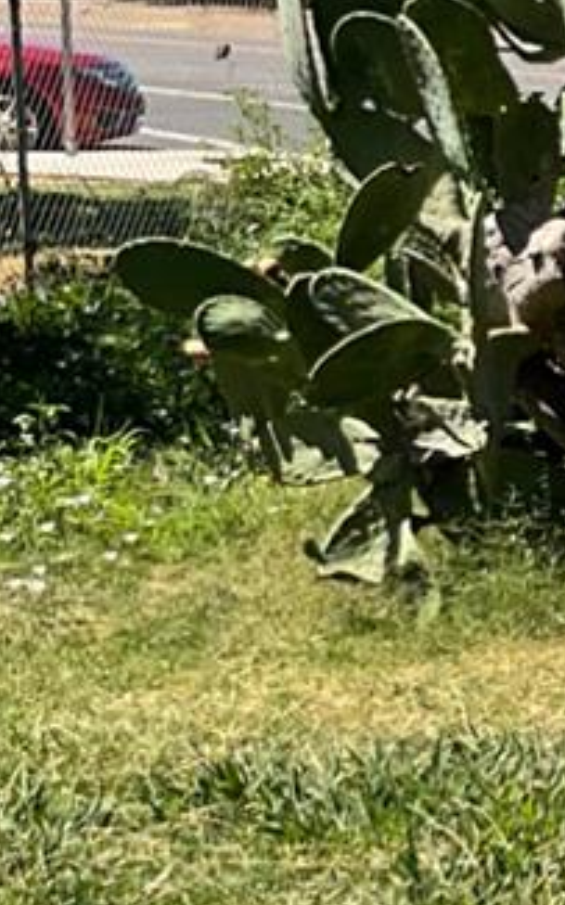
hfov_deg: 8.5
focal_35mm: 142
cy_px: 702
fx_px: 3500
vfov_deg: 14.7
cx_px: 1315
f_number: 1.8
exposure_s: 1/1577
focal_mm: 3
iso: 16
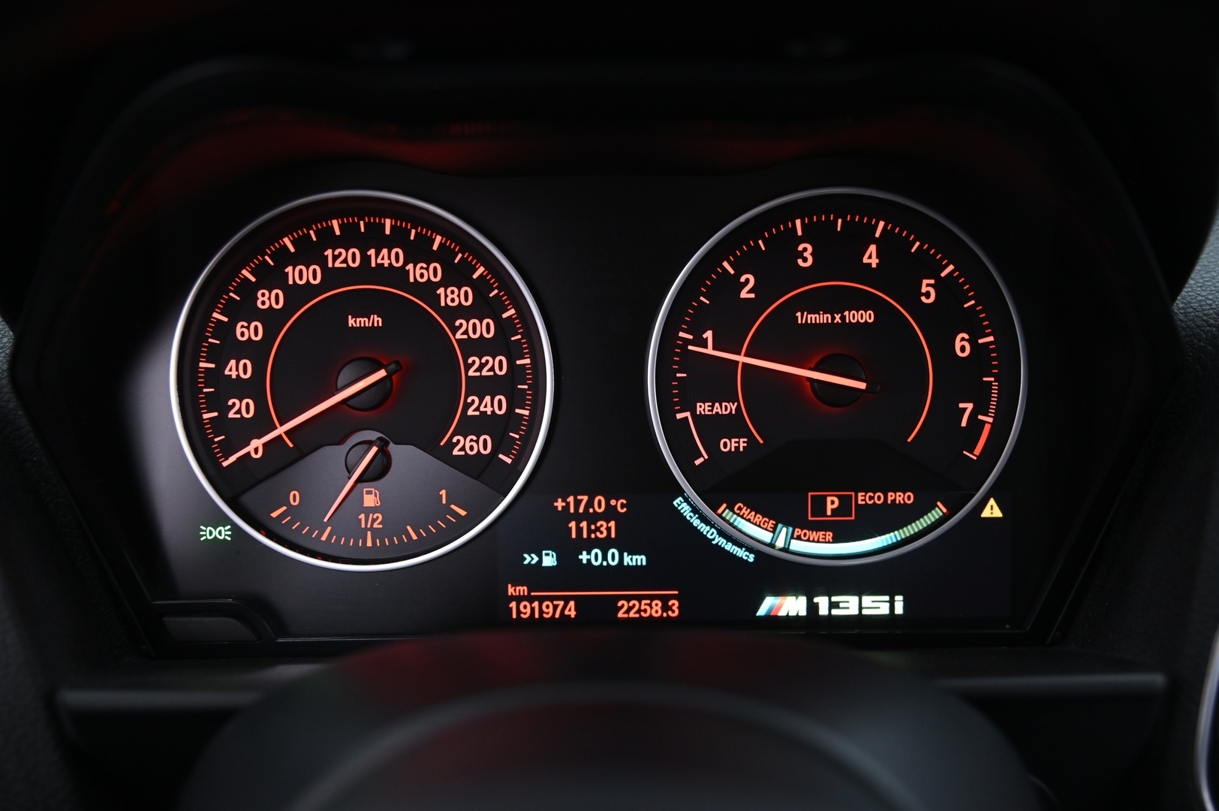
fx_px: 1353
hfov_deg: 48.5
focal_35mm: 40
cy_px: 406
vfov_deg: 33.3
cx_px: 610
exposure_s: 1/15
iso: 2000
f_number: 4
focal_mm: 40
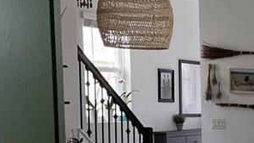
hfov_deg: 16.9
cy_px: 201
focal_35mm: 115
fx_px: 774
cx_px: 377
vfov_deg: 10.2
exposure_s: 1/120
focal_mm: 4.2
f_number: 1.6
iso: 100
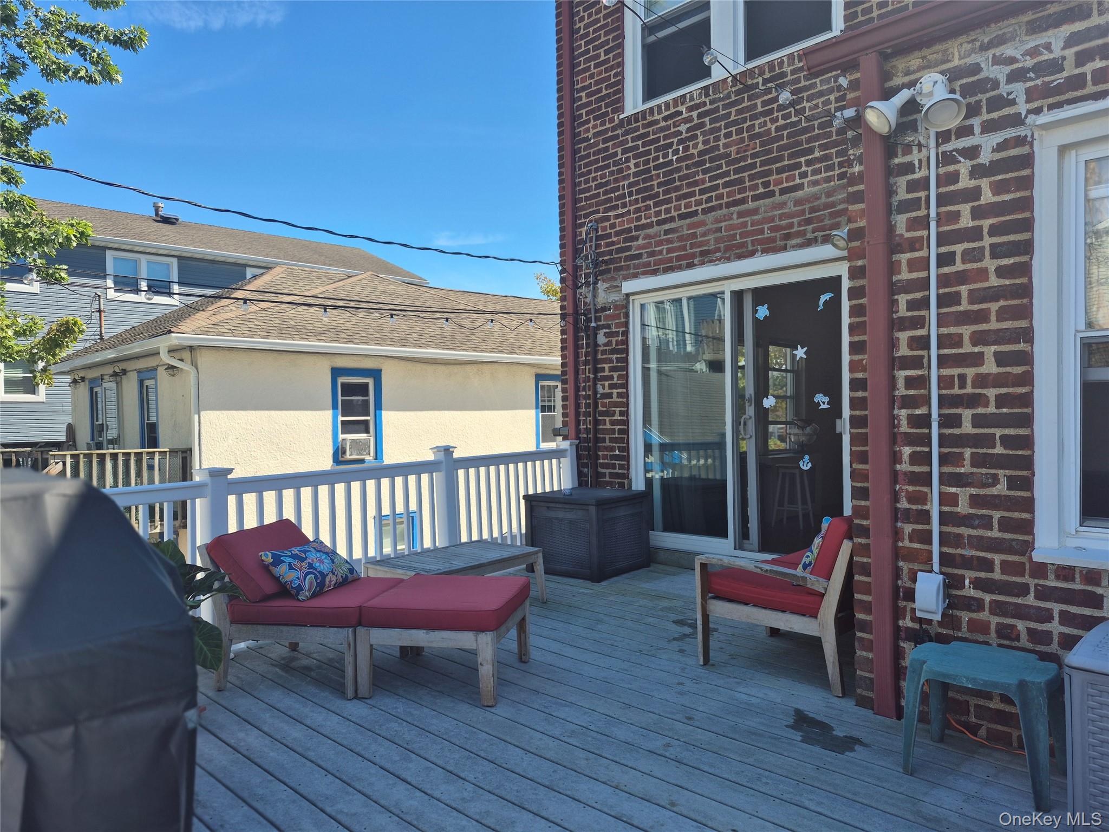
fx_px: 737
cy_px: 416
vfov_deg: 58.9
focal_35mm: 23
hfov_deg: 73.9
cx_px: 554
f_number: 1.8
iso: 25
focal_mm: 5.4
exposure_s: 1/1268
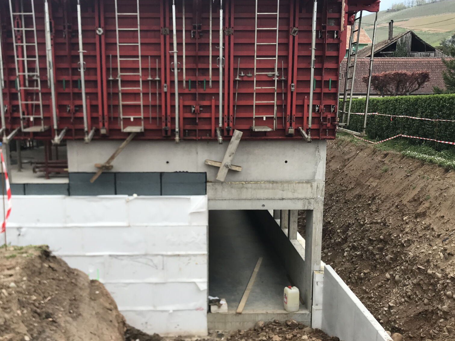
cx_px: 200
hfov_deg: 50.0
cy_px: 204
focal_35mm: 37
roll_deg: -0.3
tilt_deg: -11.0
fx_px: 486
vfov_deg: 38.5
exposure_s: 1/669
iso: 20
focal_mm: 3.99
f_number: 1.8
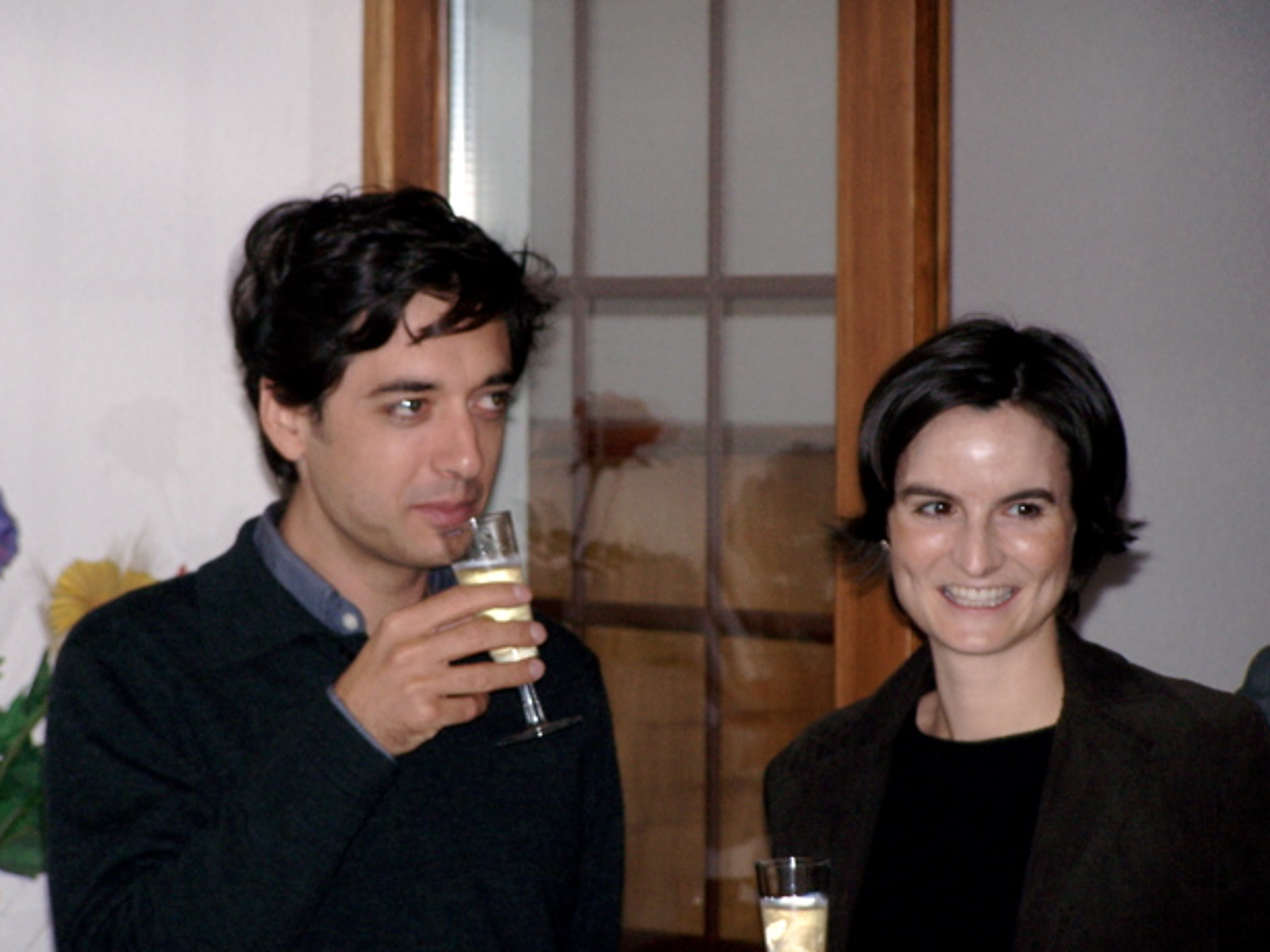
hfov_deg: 9.1
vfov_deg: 6.8
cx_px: 612
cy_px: 472
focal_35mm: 217
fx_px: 7961
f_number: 3.2
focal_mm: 34.6
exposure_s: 1/160
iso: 140
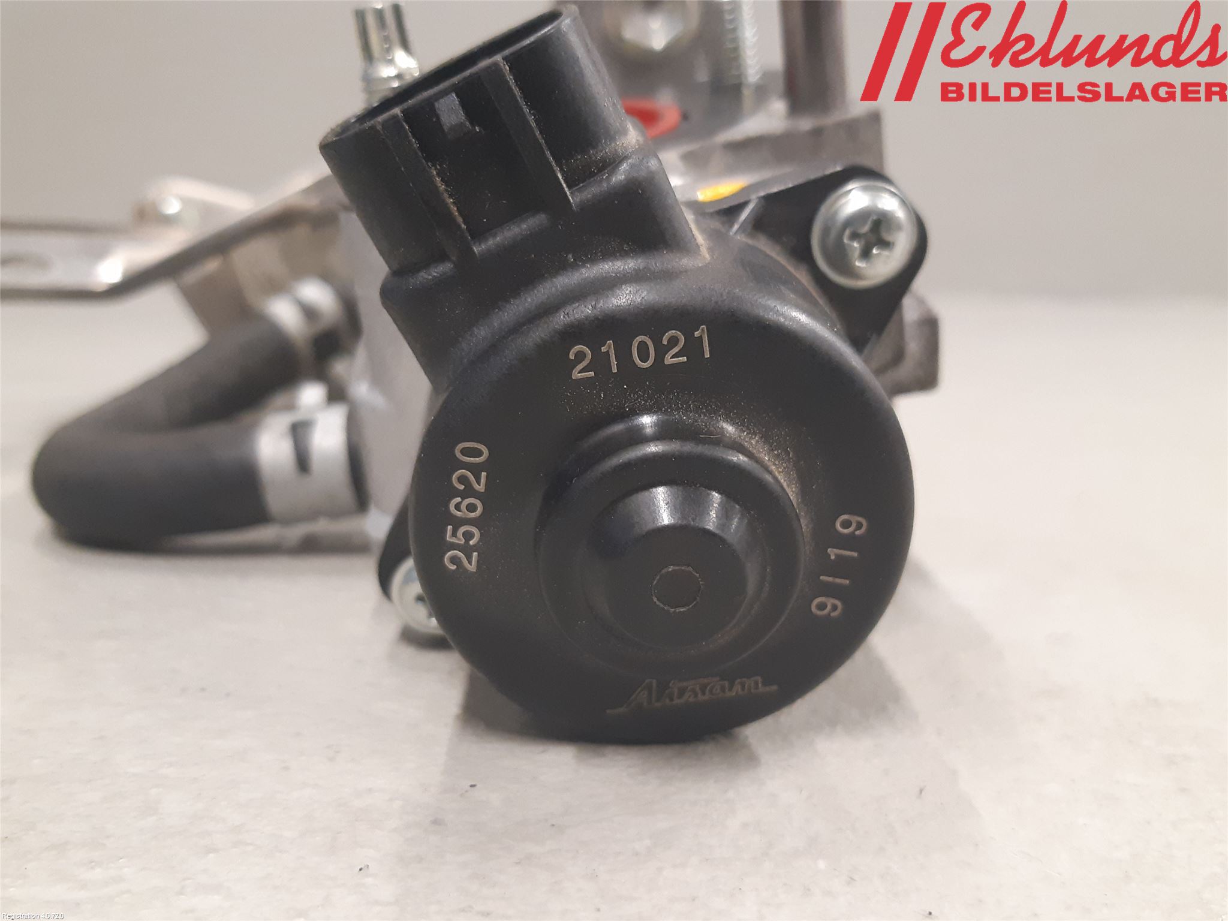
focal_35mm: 26
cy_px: 460
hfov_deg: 67.3
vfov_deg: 53.1
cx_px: 614
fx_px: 922
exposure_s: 1/33
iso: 200
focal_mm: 3.93
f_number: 1.7
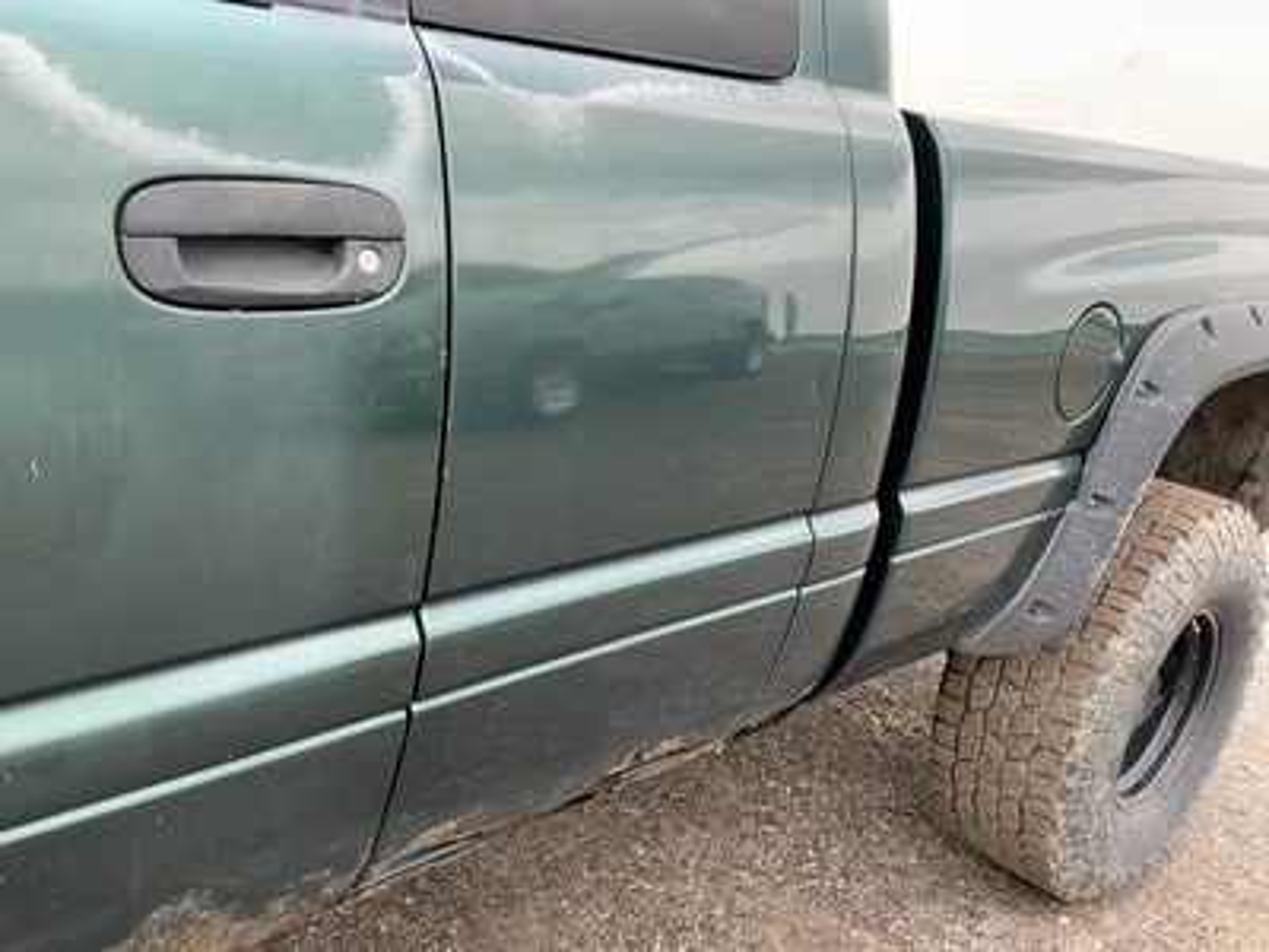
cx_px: 634
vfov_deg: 49.7
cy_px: 476
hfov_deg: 63.4
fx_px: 1026
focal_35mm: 28
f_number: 1.8
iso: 20
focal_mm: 3
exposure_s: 1/195
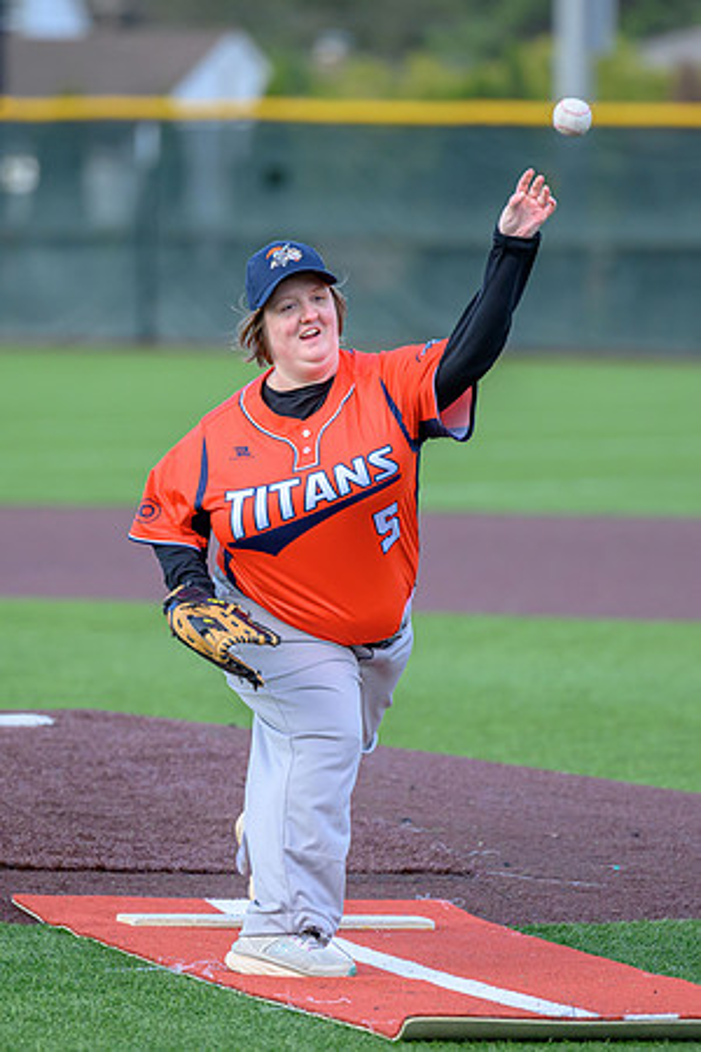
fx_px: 11191
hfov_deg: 3.6
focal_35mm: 383
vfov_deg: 5.4
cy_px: 568
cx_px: 363
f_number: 3.2
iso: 800
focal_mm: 200
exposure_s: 1/2000
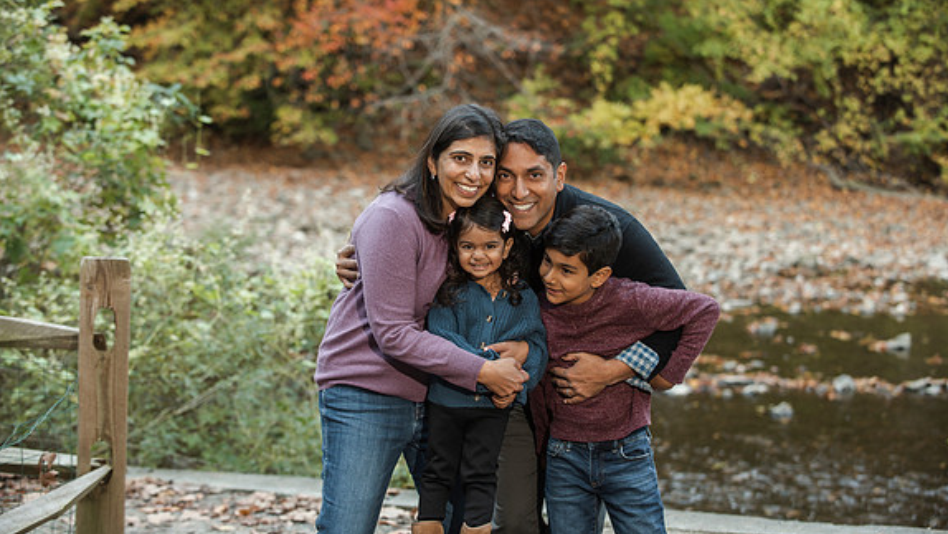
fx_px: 2288
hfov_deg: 23.4
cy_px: 252
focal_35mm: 91
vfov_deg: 13.3
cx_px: 477
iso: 640
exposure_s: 1/125
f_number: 4
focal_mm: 86
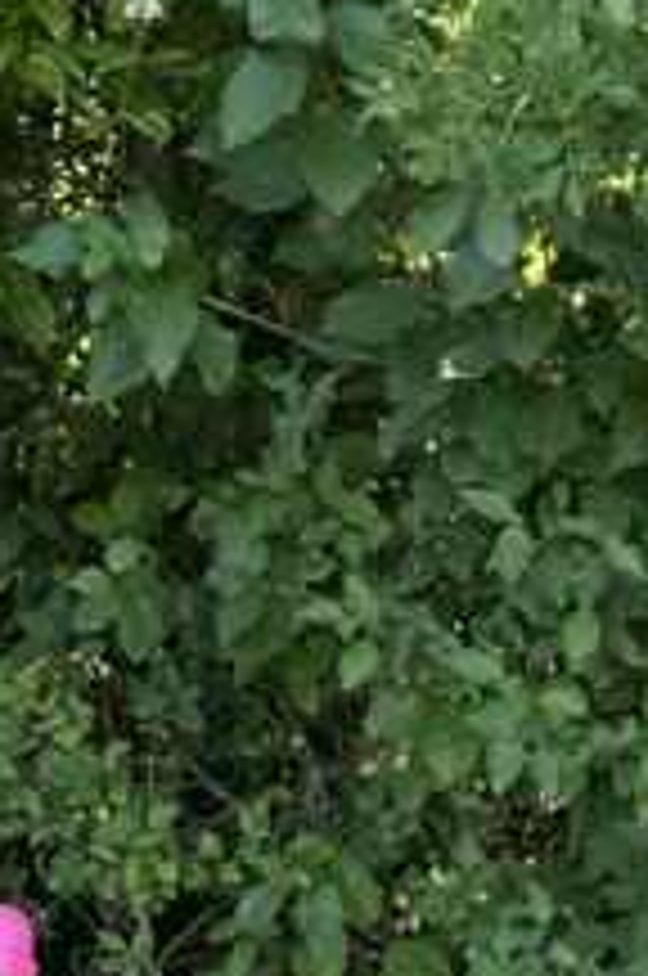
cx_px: 1278
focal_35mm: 118
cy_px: 1151
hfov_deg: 10.6
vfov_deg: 16.7
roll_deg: -2.1
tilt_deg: -4.1
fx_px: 3196
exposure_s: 1/393
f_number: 1.78
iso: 80
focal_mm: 6.86
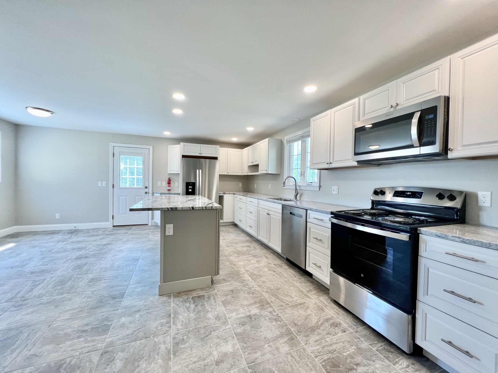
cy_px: 186
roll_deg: -1.1
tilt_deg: -1.9
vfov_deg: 89.9
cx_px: 249
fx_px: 187
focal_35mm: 13
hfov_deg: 106.2
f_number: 1.8
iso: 100
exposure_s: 1/120
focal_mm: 1.57
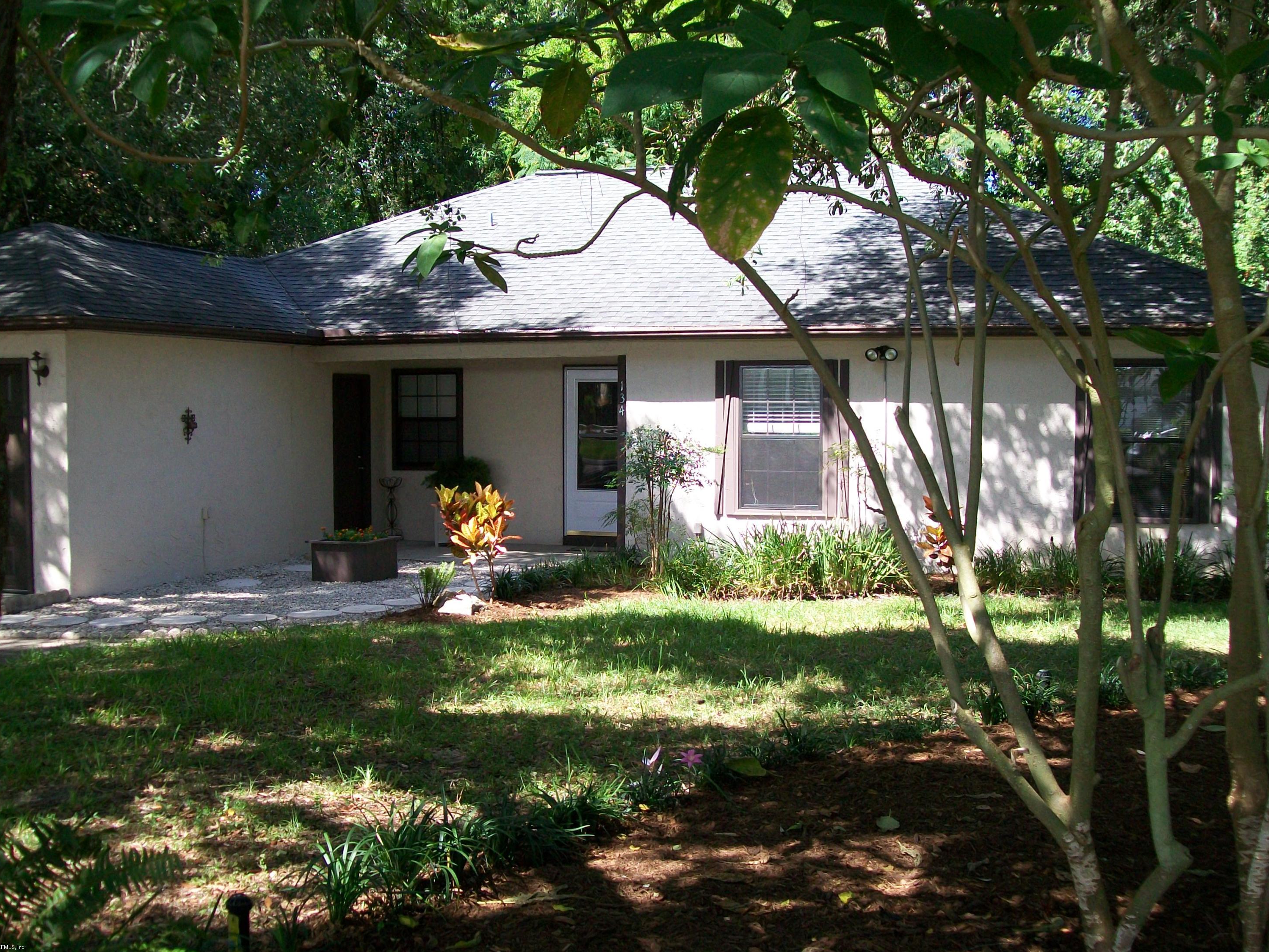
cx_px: 626
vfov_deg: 38.7
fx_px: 1356
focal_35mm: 37
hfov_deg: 50.1
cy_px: 488
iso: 64
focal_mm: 6
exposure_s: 1/250
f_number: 2.7
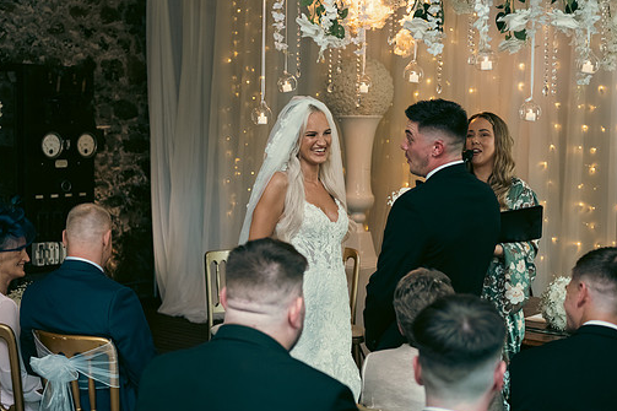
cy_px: 185
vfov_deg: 22.6
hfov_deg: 33.4
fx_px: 1028
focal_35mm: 60
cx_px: 309
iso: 1250
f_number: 3.5
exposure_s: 1/160
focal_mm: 52
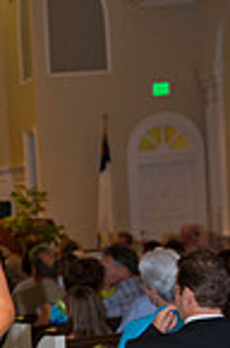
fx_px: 1136
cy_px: 302
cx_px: -109
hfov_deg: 11.1
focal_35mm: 118
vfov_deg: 17.2
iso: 1600
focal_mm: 38
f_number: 3.2
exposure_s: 1/60
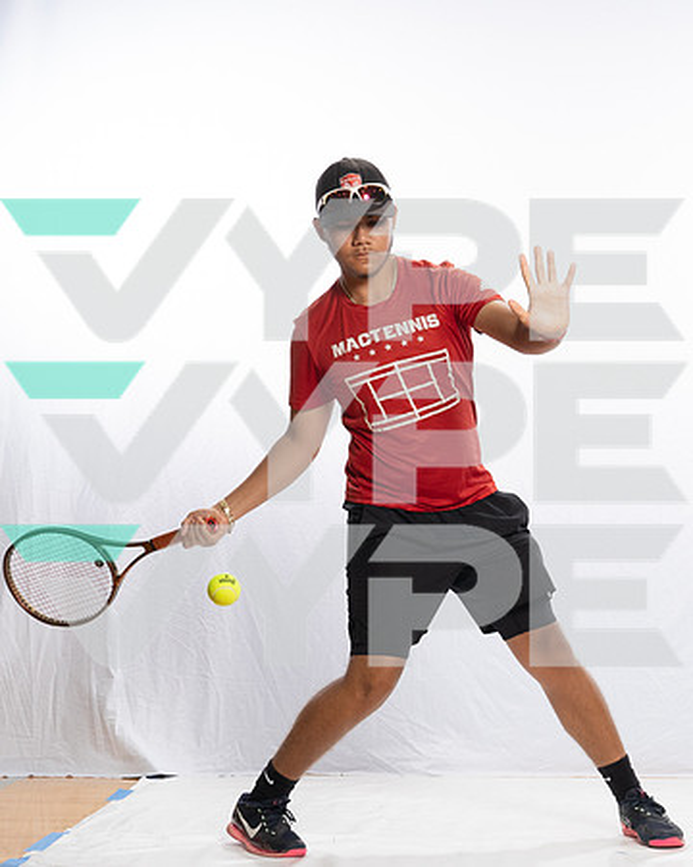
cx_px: 489
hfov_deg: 17.3
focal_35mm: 88
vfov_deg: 21.6
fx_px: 2265
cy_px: 513
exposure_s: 1/250
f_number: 11
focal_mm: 53
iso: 1250
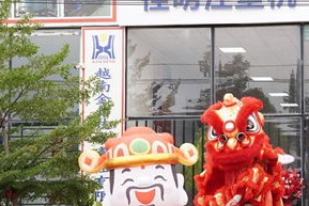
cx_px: 343
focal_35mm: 105
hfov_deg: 18.6
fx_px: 903
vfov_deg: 13.0
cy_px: 150
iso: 200
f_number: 4
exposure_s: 1/400
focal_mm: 29
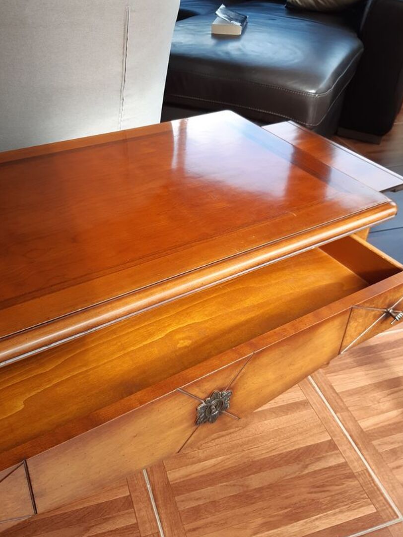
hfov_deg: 44.1
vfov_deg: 56.7
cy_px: 235
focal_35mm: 32
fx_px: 497
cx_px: 193
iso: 40
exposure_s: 1/136
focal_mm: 3.92
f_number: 1.7
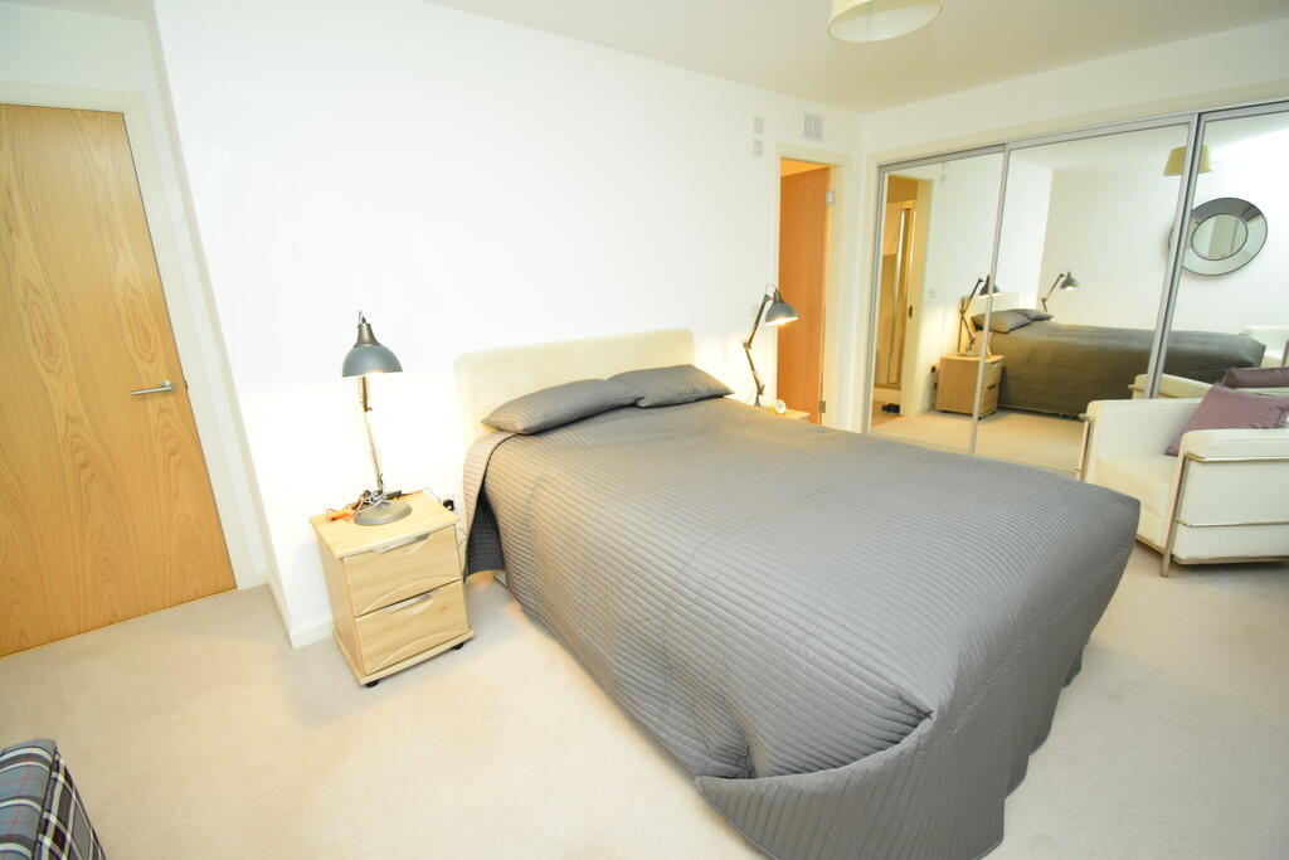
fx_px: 537
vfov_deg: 77.3
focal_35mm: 15
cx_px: 644
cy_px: 430
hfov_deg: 100.4
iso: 1600
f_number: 4.5
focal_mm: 10
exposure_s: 1/60
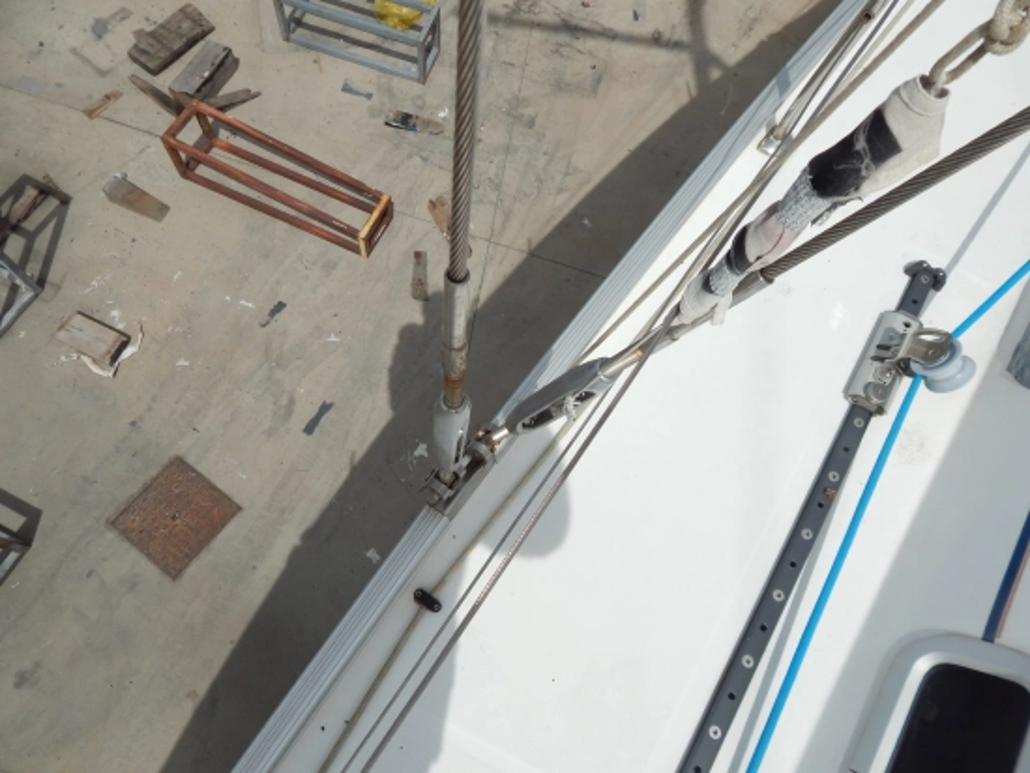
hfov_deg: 73.9
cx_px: 515
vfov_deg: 58.9
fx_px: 685
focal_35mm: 23
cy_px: 386
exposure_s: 1/1500
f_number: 6
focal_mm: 4
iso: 125
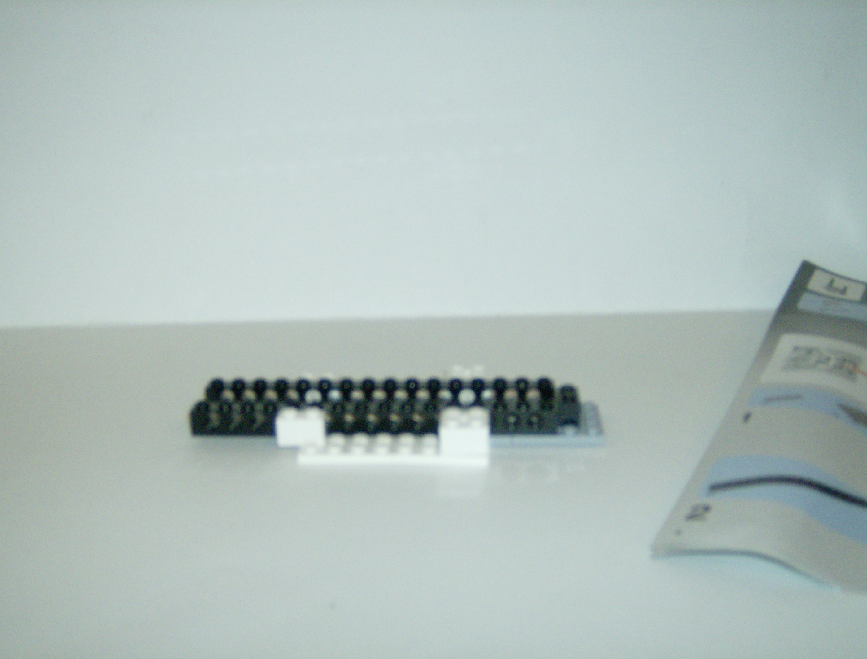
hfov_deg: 41.1
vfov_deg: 31.8
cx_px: 434
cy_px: 330
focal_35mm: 46
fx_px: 1158
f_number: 3.1
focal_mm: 7.7
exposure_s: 1/74
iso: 200
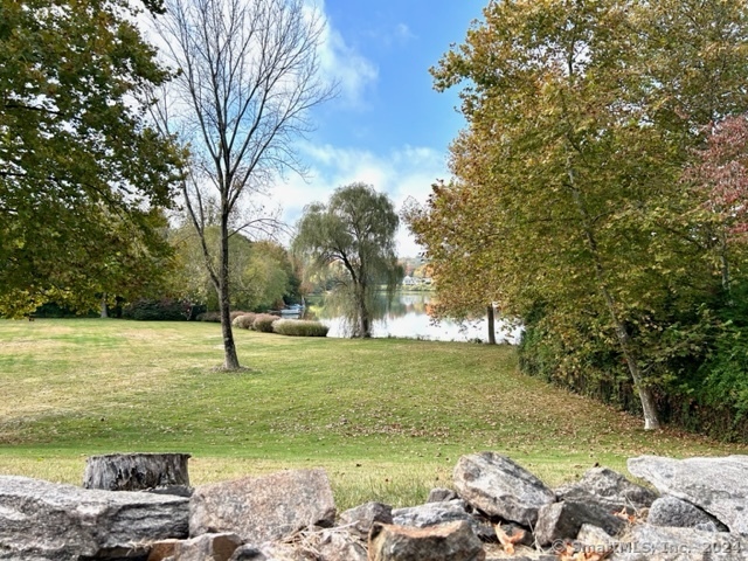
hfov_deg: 67.3
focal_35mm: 26
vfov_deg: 53.1
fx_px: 562
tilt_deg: +0.2
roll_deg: -0.1
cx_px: 374
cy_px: 280
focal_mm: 5.7
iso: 50
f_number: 1.5
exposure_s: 1/1972
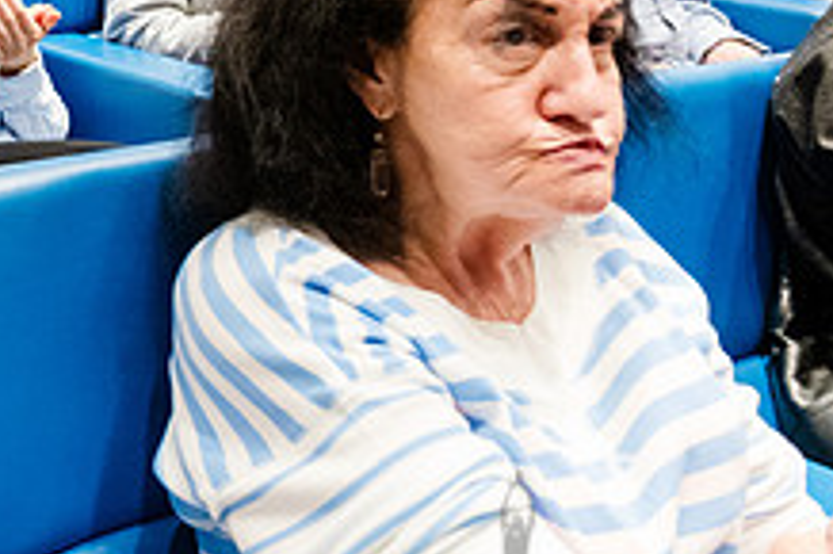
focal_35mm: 64
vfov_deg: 20.4
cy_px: -17
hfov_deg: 26.9
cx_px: -225
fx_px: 1480
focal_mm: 24
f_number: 4
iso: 6400
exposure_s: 1/160
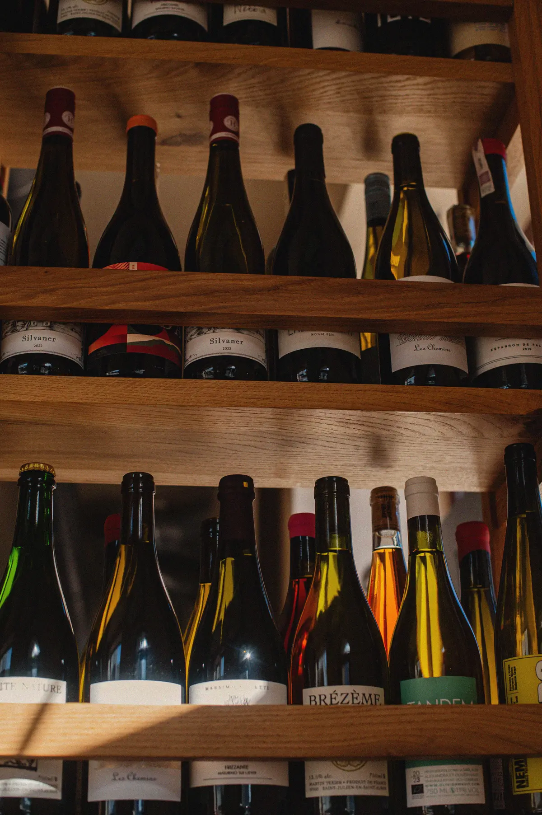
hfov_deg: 27.0
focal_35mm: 50
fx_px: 1131
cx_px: 271
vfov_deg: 39.6
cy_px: 408
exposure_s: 1/250
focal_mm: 50
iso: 200
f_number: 4
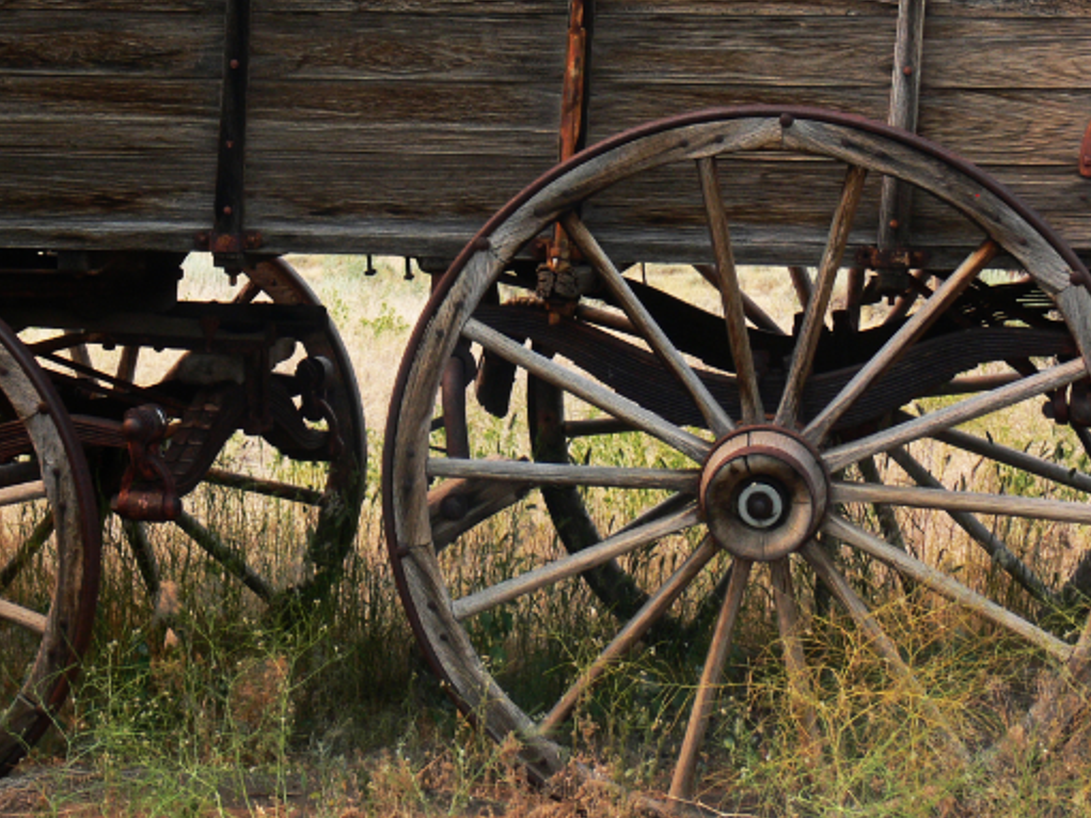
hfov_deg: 14.6
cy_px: 98
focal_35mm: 135
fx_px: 4254
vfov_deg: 10.9
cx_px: 265
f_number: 5.6
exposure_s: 1/100
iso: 80
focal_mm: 14.6
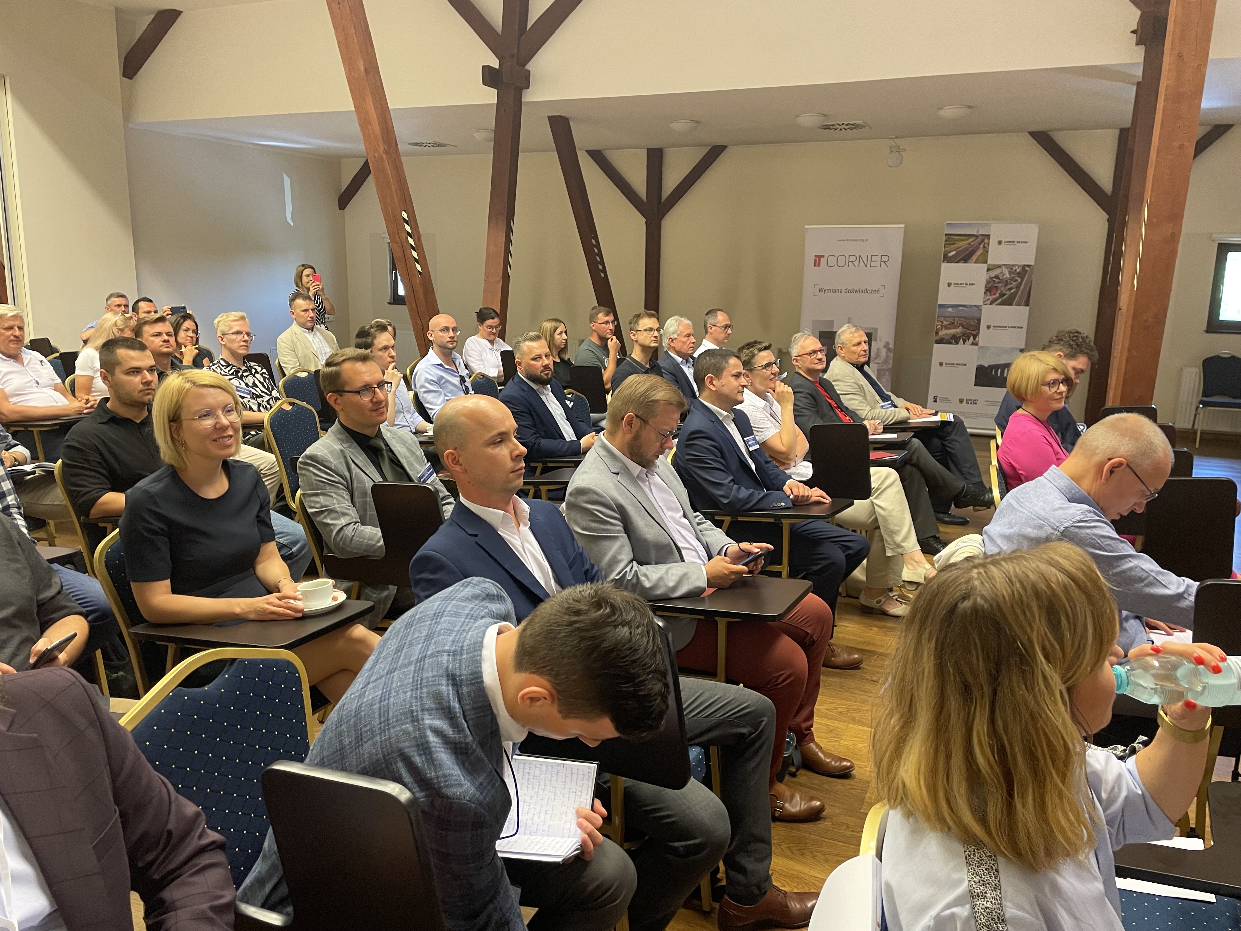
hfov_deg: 67.3
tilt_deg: -10.3
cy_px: 466
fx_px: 932
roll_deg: +0.0
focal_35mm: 26
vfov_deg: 53.1
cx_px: 620
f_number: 1.6
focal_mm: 4.2
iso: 160
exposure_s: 1/50
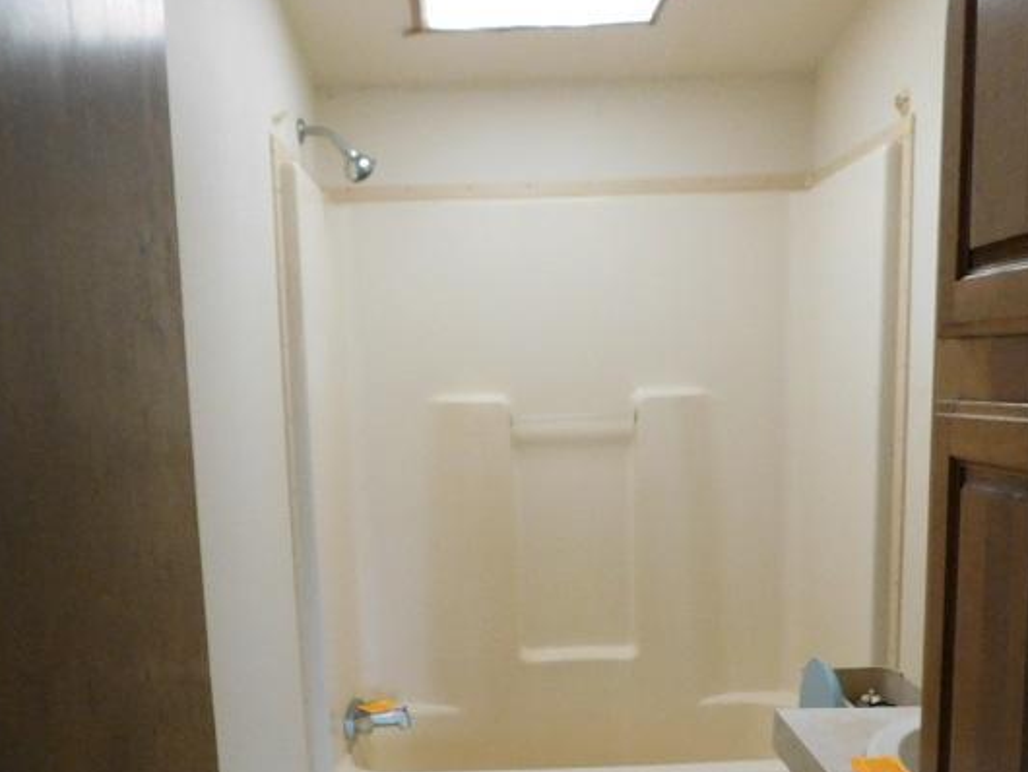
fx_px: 1188
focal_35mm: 40
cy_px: 619
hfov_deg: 46.7
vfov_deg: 34.9
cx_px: 473
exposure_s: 1/25
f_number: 3
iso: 400
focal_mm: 4
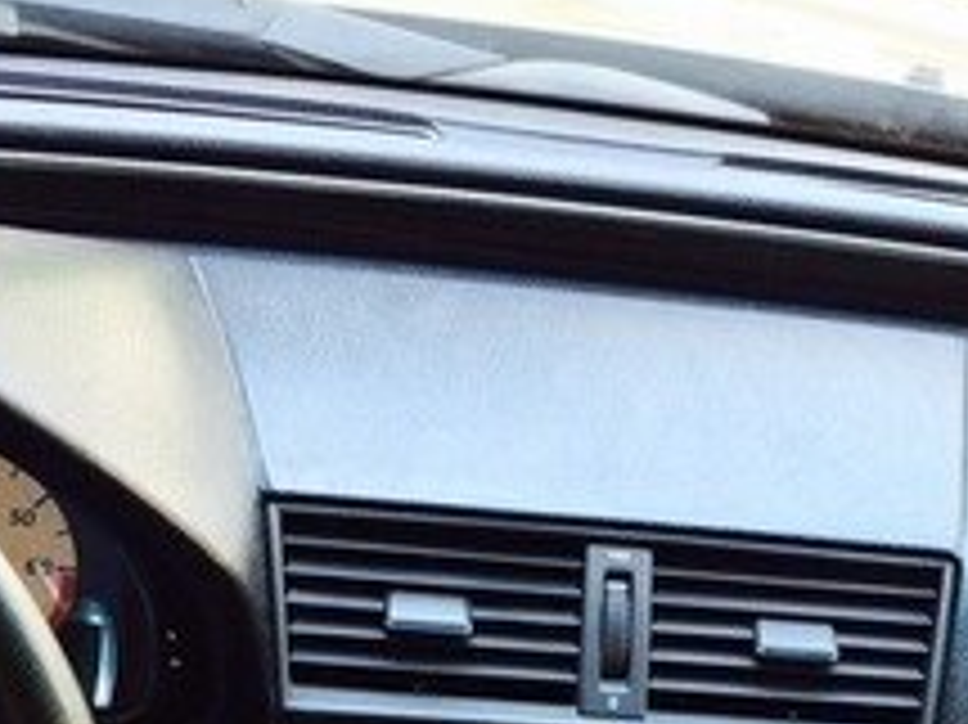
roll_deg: -9.5
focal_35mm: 89
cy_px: 947
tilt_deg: -33.0
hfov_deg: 21.9
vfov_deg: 15.7
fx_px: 2487
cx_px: 702
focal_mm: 4.15
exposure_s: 1/50
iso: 50
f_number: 2.2
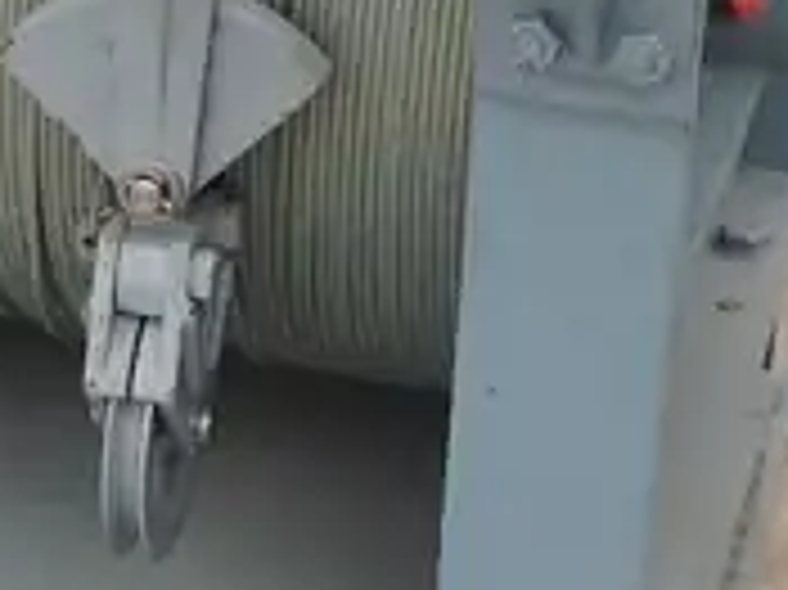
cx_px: -243
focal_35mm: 200
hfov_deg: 9.7
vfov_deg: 7.4
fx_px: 4550
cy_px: 140
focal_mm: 4.28
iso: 50
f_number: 2.4
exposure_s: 1/378
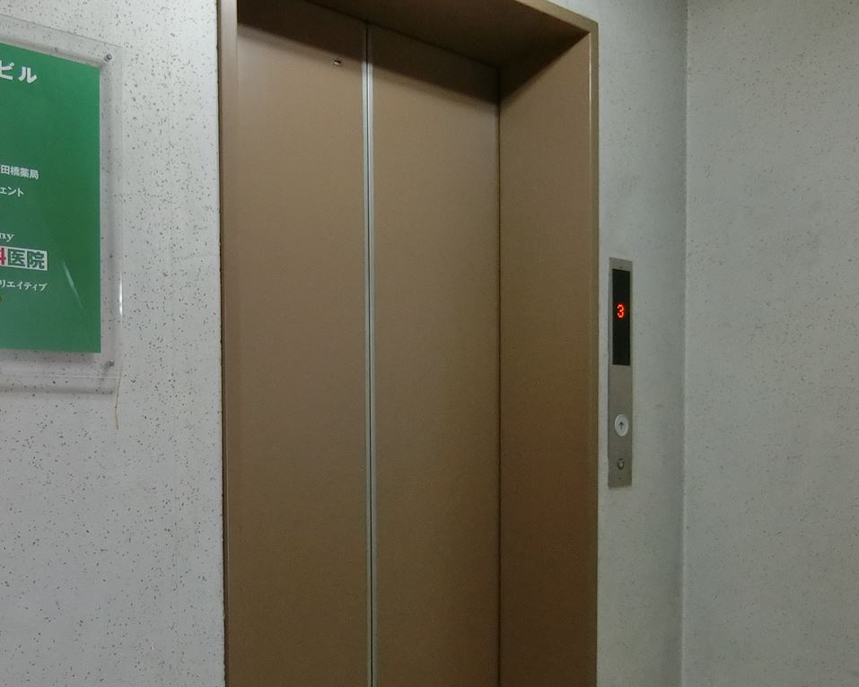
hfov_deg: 56.7
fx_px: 788
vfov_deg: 46.4
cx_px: 337
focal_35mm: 31
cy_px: 458
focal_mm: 4.06
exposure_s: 1/60
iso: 400
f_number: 2.7
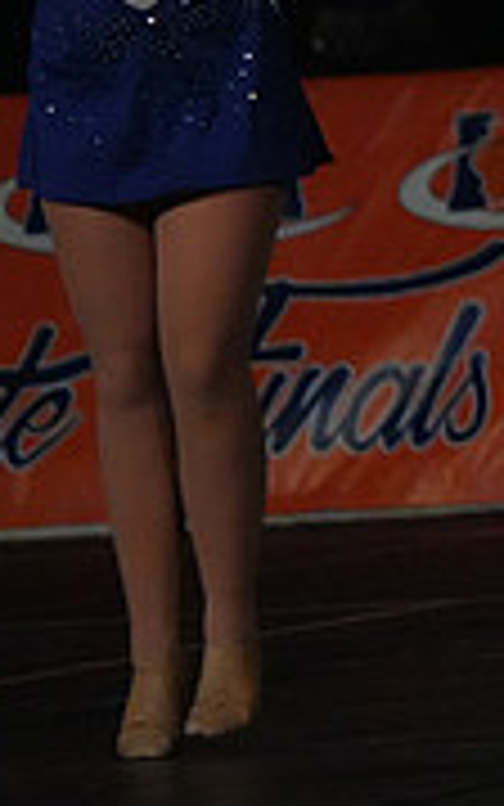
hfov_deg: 1.7
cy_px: -2
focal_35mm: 775
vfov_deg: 2.7
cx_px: 1278
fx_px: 17019
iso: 12800
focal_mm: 235
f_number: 5
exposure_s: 1/1000
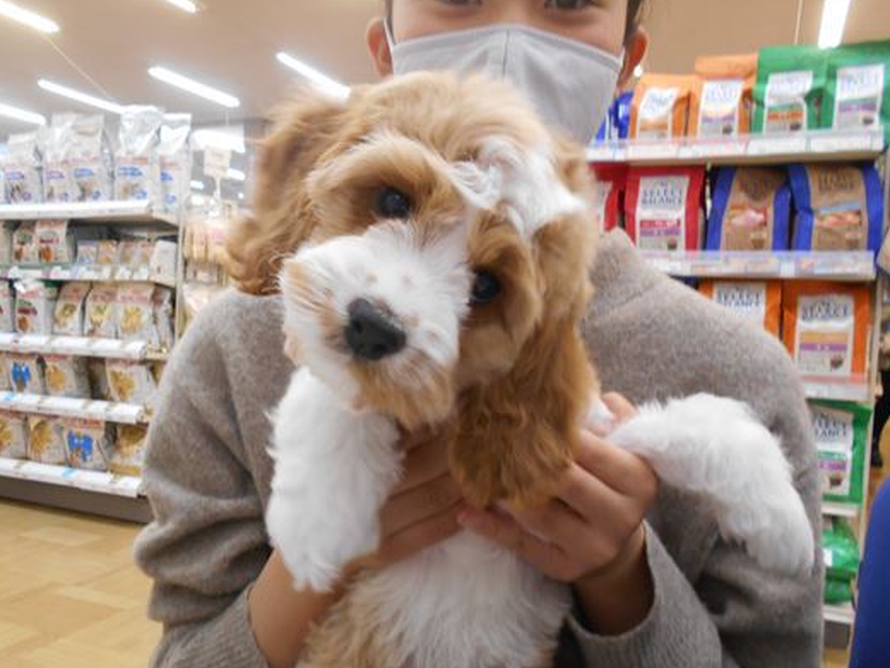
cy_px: 373
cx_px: 442
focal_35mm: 30
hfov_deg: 60.0
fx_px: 771
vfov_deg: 46.7
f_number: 3.2
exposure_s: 1/30
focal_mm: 4.6
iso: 220
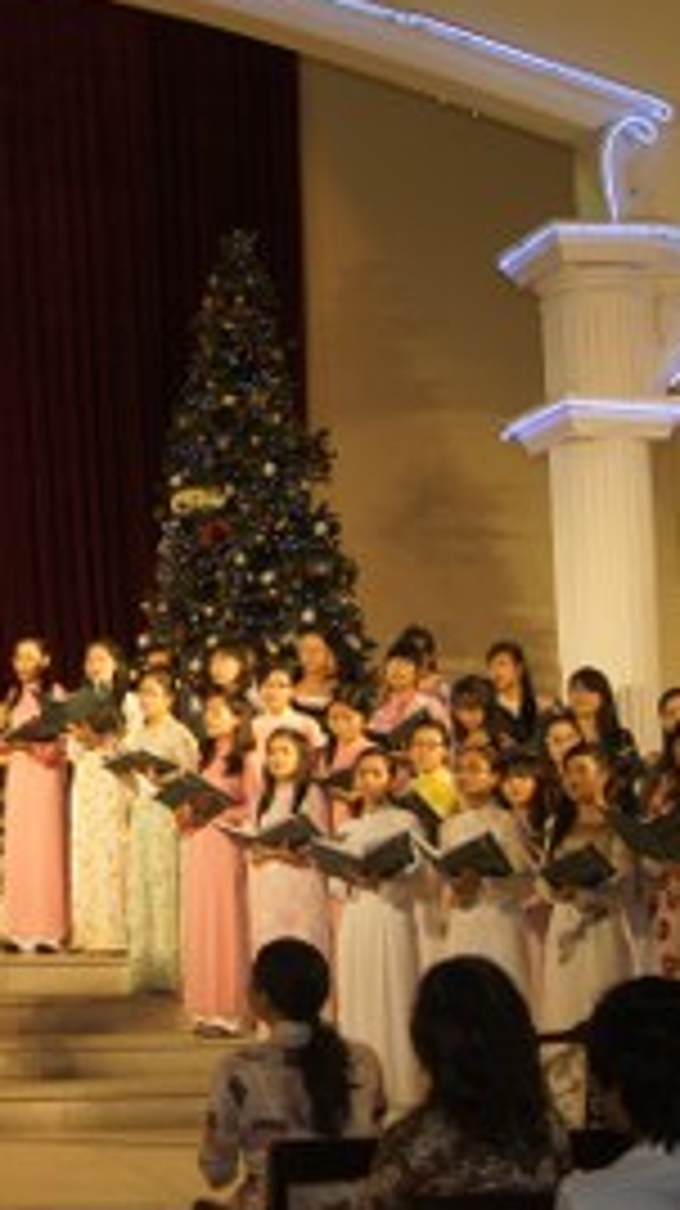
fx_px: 2023
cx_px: -243
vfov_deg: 33.3
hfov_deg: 17.7
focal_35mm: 63
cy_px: 708
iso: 200
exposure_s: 1/60
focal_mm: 20
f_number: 4.5
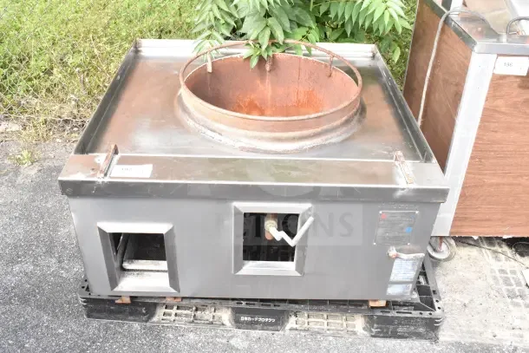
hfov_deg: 55.1
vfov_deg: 38.4
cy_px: 176
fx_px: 507
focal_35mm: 34
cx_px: 264
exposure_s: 1/1000
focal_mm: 23
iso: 6400
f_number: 13
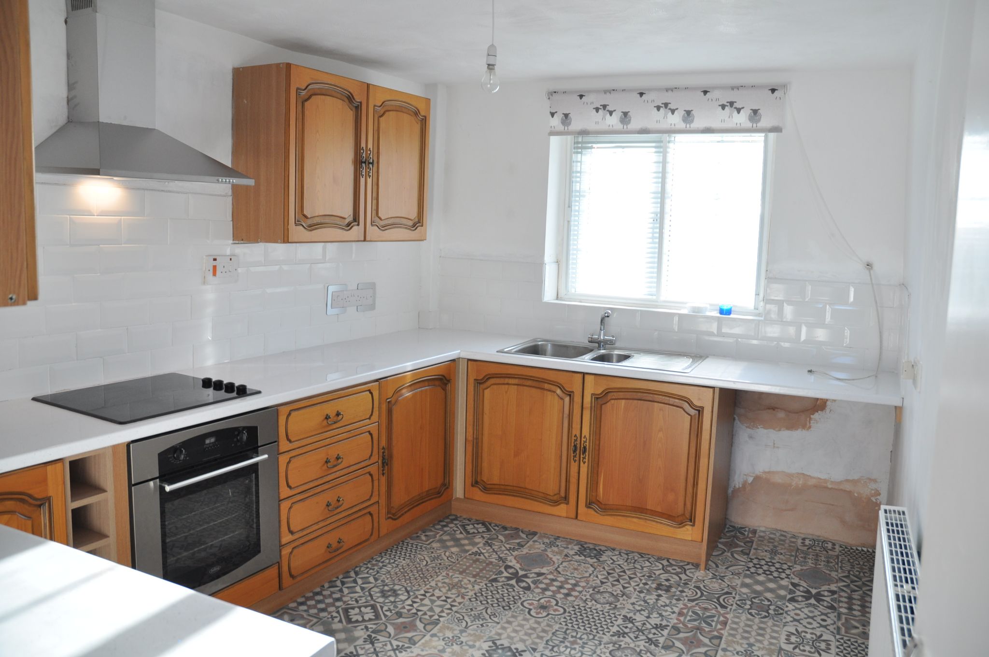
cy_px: 328
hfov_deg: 67.4
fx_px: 741
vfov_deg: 47.8
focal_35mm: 27
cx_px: 494
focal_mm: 18
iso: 400
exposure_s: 1/100
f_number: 5
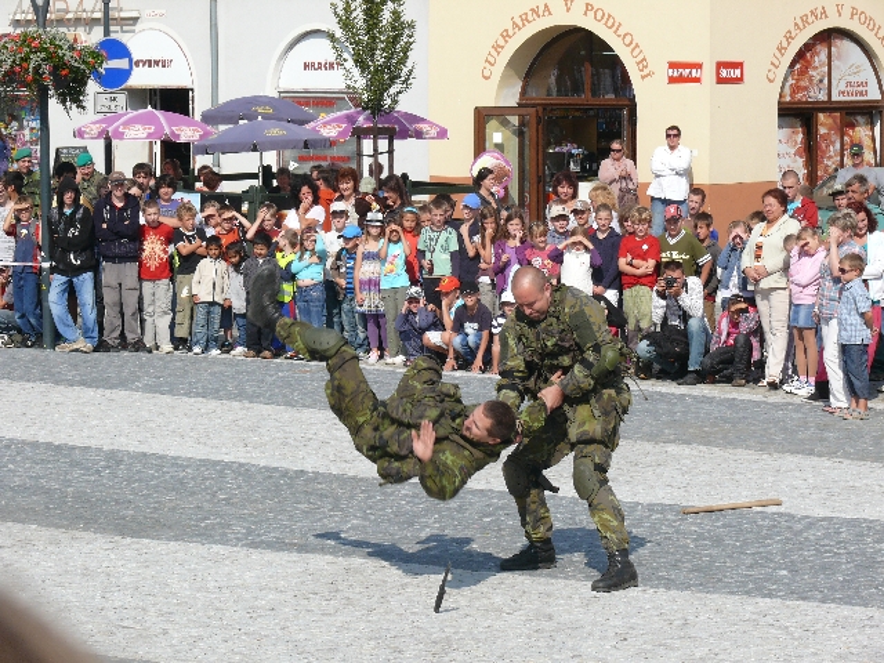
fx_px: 3116
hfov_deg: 16.1
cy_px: 332
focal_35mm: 122
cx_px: 442
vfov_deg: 12.1
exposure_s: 1/400
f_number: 7.1
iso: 100
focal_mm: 25.8
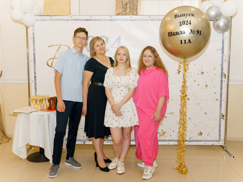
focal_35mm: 38
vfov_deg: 37.7
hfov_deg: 49.0
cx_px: 121
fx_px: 267
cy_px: 91
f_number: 2.5
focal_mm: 35
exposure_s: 1/125
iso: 320
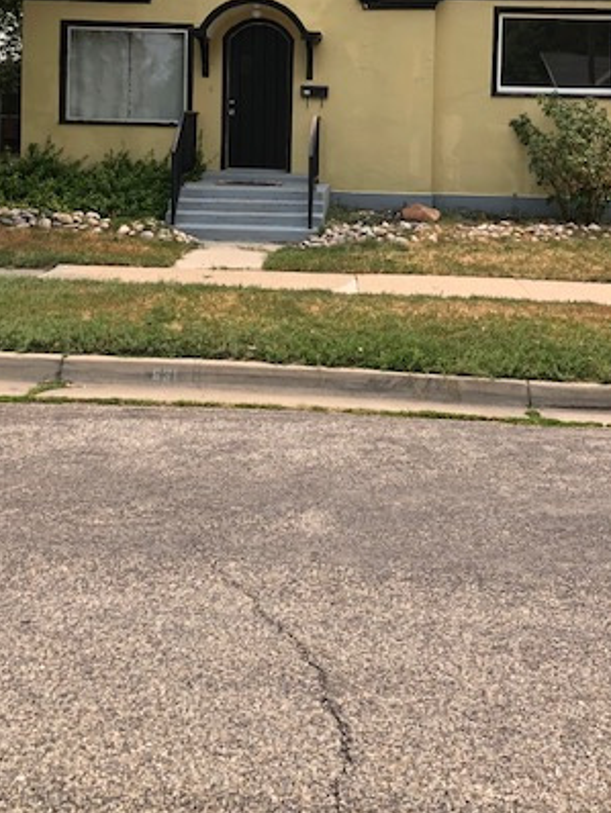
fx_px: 1058
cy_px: 176
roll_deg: -2.5
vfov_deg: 40.5
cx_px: 315
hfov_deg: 32.2
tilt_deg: +2.0
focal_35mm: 45
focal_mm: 3.99
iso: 20
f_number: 1.8
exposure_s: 1/1297
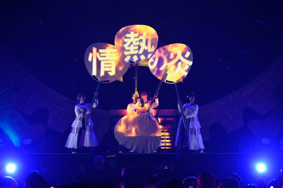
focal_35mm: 120
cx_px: 142
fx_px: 943
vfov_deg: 11.4
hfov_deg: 17.1
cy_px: 94
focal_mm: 120
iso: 3200
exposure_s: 1/50
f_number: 5
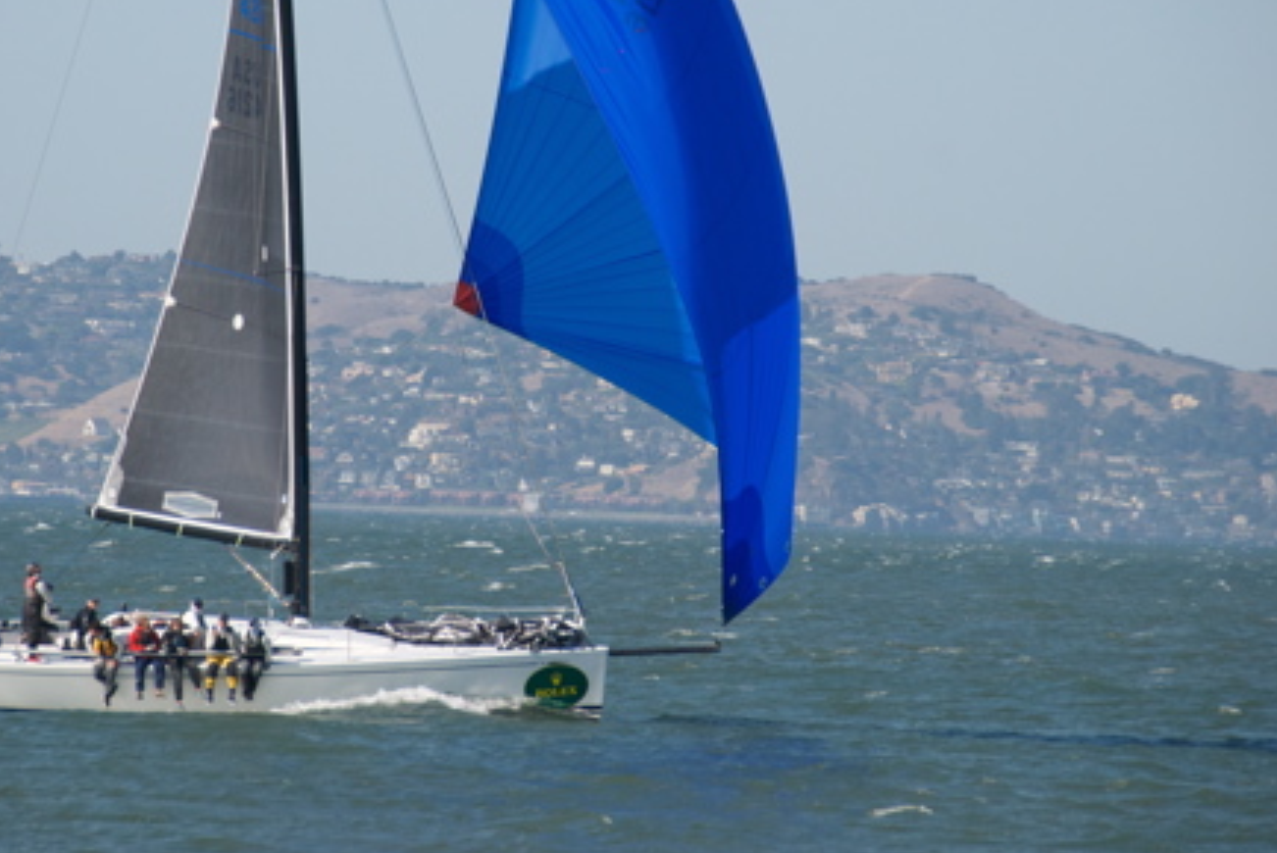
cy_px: 293
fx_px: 11039
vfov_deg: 4.4
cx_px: 577
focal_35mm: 311
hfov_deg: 6.6
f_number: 5.6
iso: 320
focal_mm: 150
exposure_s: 1/1250
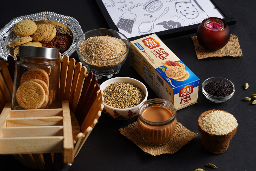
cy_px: 86
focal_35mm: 65
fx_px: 462
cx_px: 128
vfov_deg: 20.9
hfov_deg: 31.0
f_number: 10
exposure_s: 1/125
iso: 100
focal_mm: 65
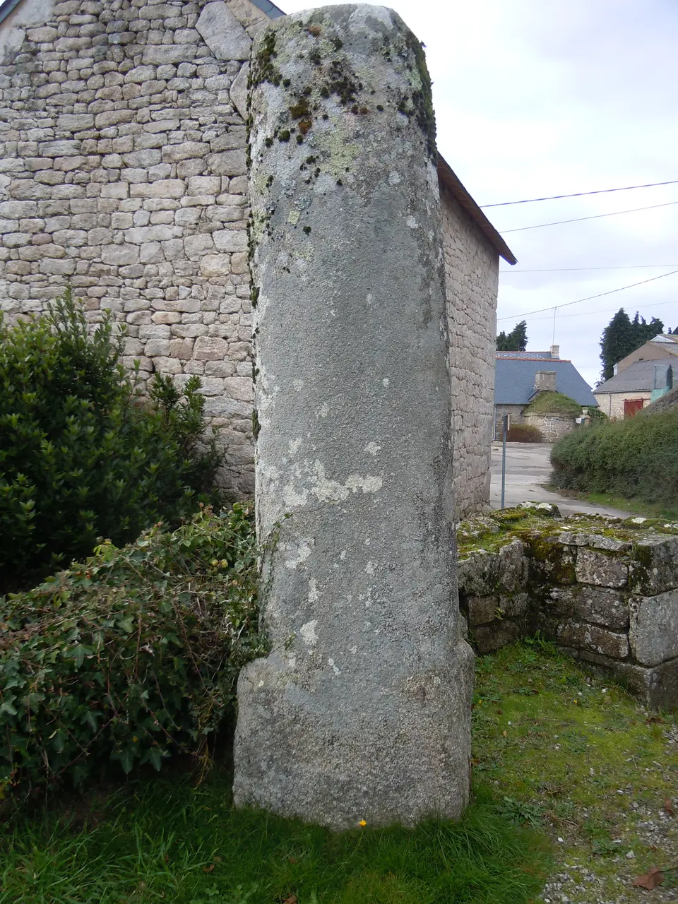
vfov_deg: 60.0
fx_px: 783
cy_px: 452
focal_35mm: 30
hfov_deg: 46.8
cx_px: 339
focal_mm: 5.4
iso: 100
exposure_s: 1/100
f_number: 3.5
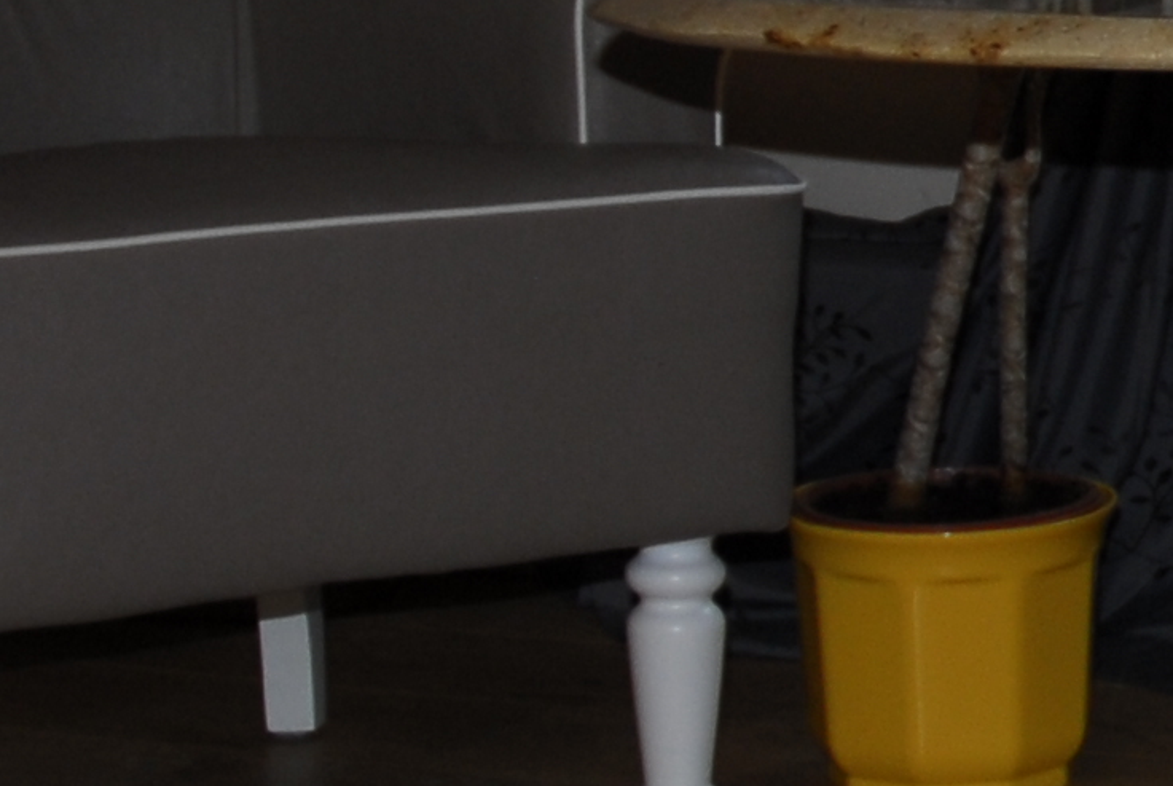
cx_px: 1983
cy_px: -65
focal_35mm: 142
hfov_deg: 13.3
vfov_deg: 9.6
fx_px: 4633
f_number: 3.5
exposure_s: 1/60
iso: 200
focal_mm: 18
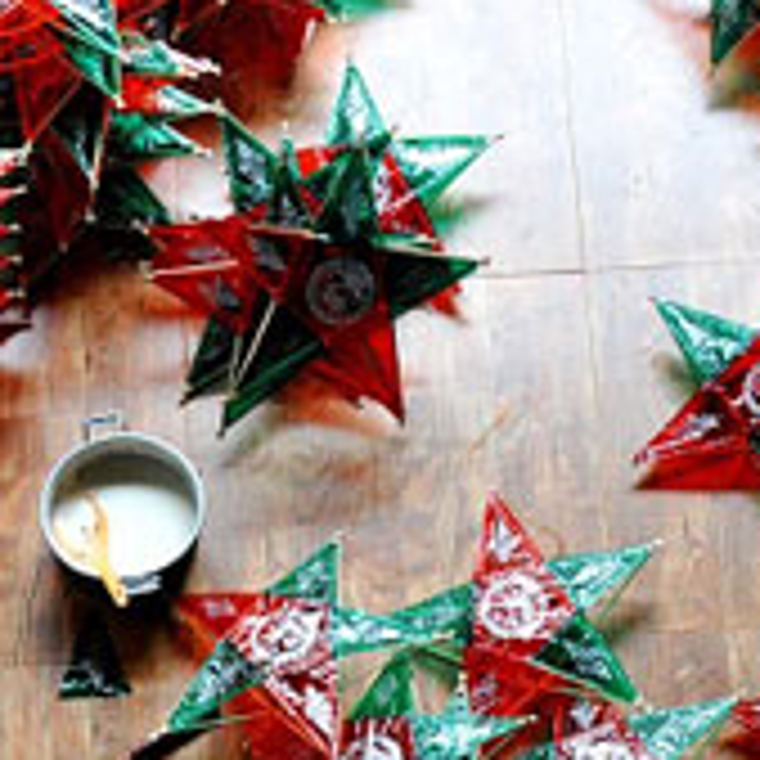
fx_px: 3611
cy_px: 411
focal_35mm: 145
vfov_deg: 12.0
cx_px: 229
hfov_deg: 12.0
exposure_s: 1/80
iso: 640
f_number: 5.6
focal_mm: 35
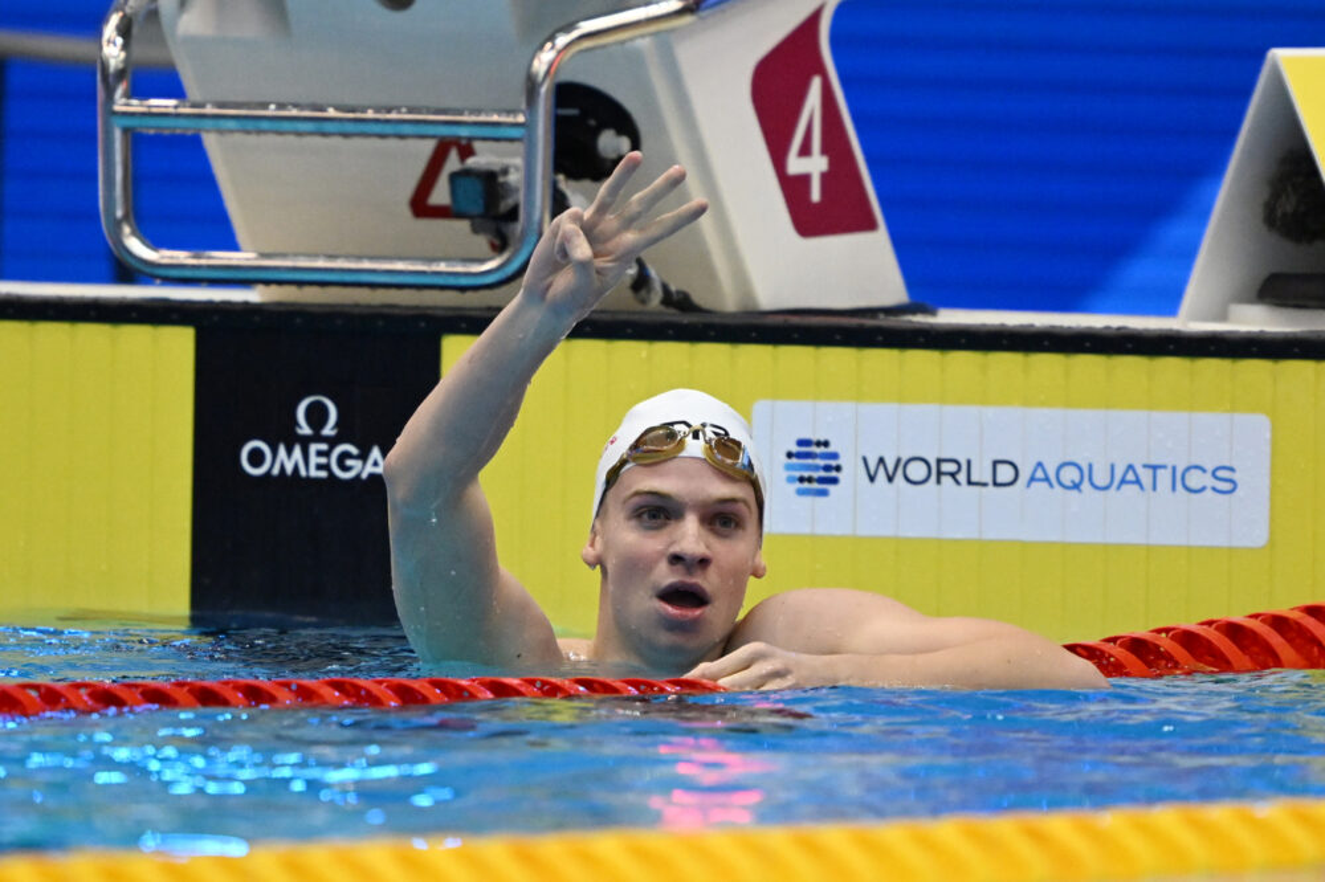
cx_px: 662
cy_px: 441
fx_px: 30905
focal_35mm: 840
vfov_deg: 1.6
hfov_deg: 2.5
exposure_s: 1/1600
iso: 4000
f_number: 4
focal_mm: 560
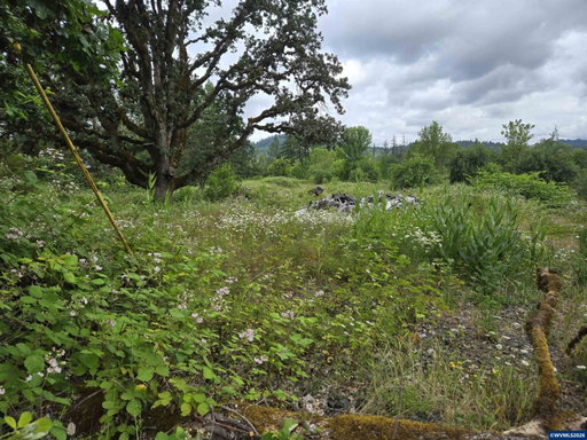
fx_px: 390
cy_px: 220
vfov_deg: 58.9
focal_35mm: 23
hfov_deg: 73.9
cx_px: 294
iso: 25
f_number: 1.8
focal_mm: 5.4
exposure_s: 1/984
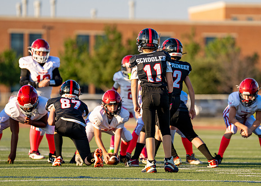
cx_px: 159
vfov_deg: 4.6
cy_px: 91
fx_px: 2332
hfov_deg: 6.4
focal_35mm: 315
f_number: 2.8
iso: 100
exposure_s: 1/1250
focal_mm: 200
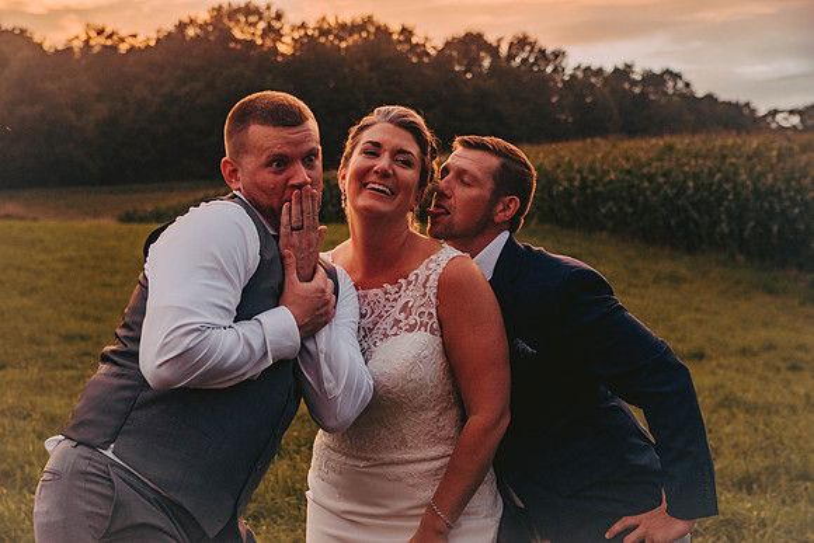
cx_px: 407
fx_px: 1696
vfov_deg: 18.2
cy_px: 272
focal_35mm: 75
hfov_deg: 27.0
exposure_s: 1/200
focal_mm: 75
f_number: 6.3
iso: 800
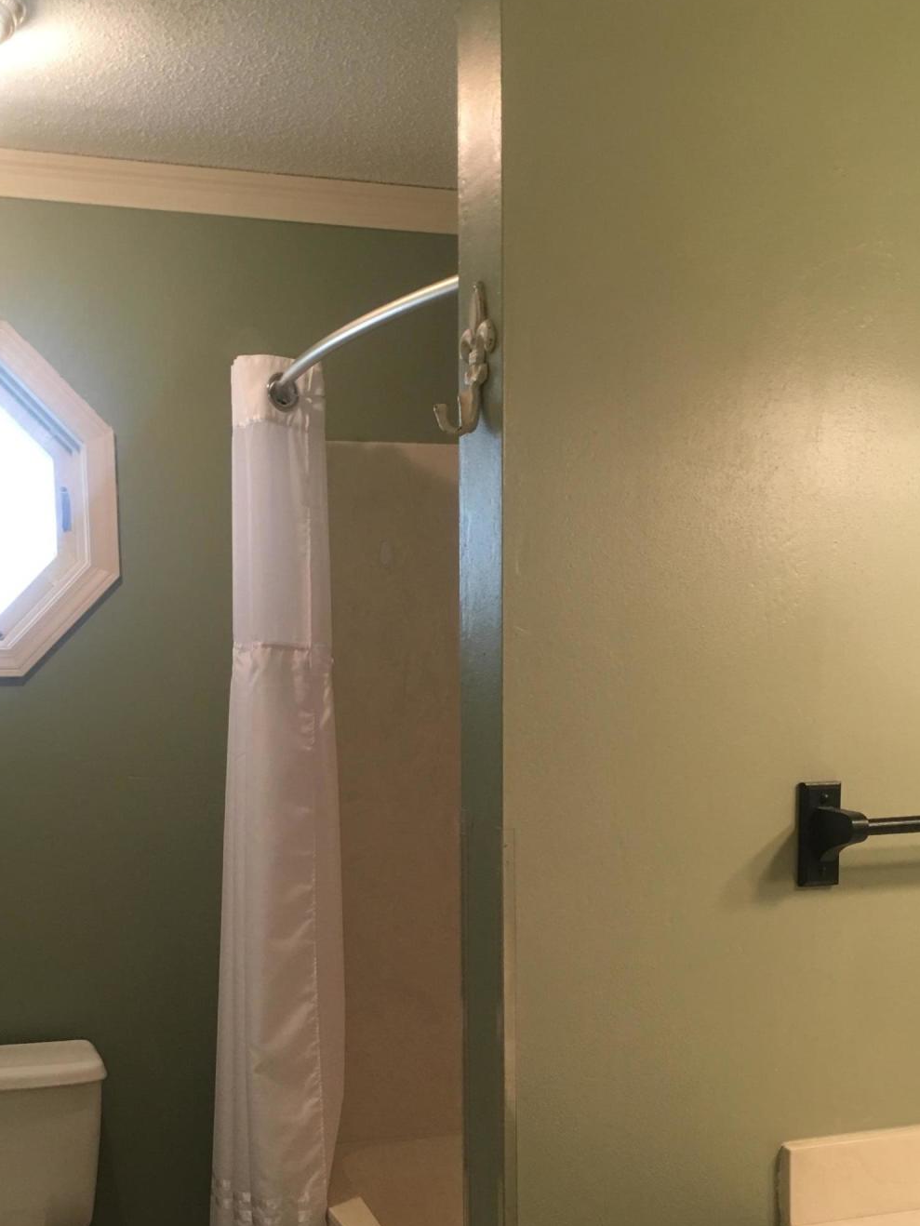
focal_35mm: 44
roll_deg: +0.3
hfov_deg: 32.8
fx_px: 1559
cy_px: 858
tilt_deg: -6.4
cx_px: 400
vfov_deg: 42.1
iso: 50
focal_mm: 4.15
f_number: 2.2
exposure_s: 1/15
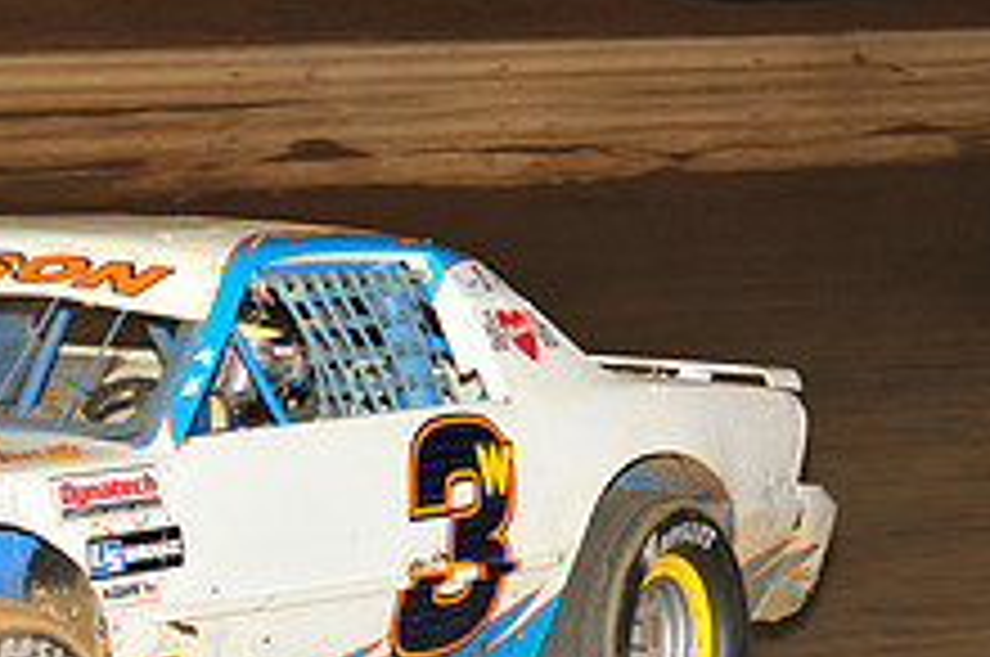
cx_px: -184
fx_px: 6233
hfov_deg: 9.0
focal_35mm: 227
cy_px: 423
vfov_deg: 6.0
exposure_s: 1/250
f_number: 6.3
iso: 800
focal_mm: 86
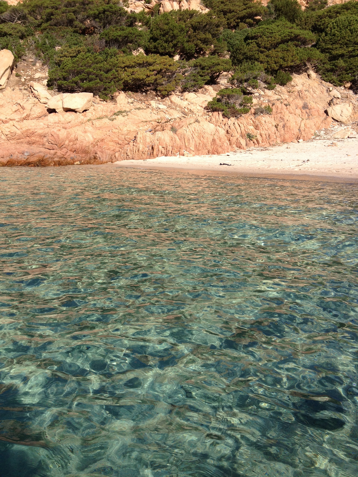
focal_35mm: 35
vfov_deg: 52.6
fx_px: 483
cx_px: 179
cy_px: 238
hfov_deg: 40.7
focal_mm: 4.28
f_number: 2.4
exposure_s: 1/1672
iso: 64
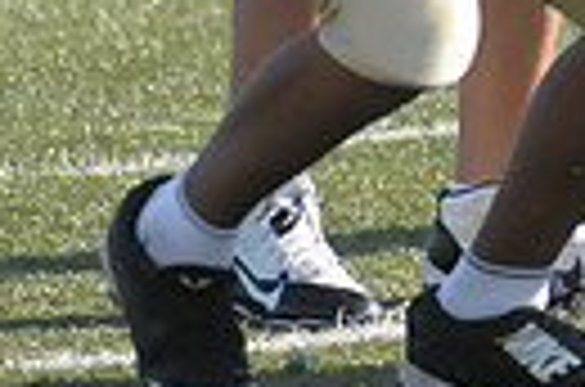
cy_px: -272
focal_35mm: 1472
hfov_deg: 1.4
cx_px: 1296
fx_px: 23862
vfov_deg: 0.9
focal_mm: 220
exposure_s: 1/5000
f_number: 4
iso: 1600
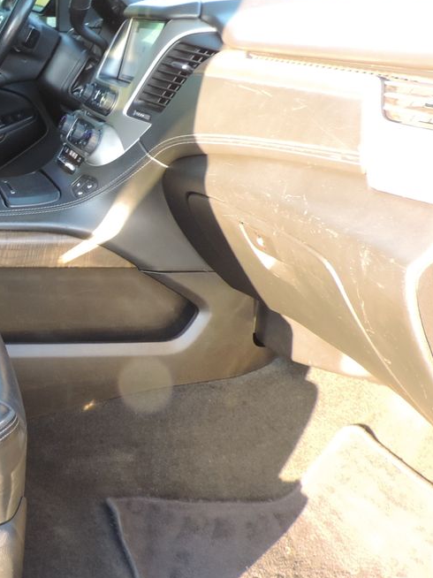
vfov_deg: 40.4
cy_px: 271
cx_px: -4
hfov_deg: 28.8
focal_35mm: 47
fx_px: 784
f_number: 3
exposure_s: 1/30
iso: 220
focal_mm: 4.3
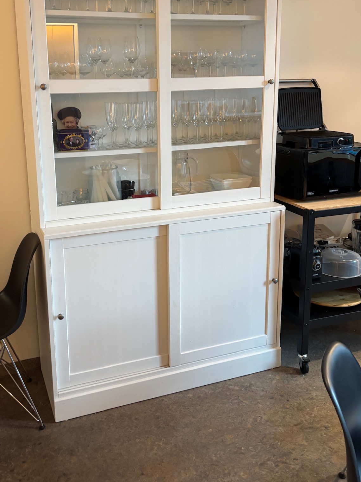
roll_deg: -0.3
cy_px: 183
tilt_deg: -10.4
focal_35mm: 35
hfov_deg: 40.5
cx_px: 147
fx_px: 487
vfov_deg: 52.1
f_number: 1.6
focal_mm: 5.96
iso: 250
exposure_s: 1/50
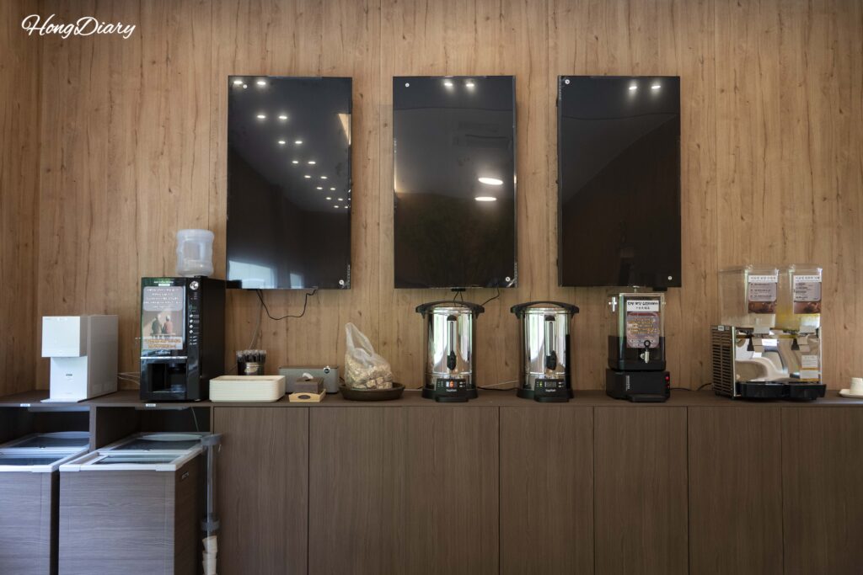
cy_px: 288
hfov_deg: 61.9
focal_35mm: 30
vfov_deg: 43.6
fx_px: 719
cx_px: 432
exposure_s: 1/160
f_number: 4.5
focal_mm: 30
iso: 3200
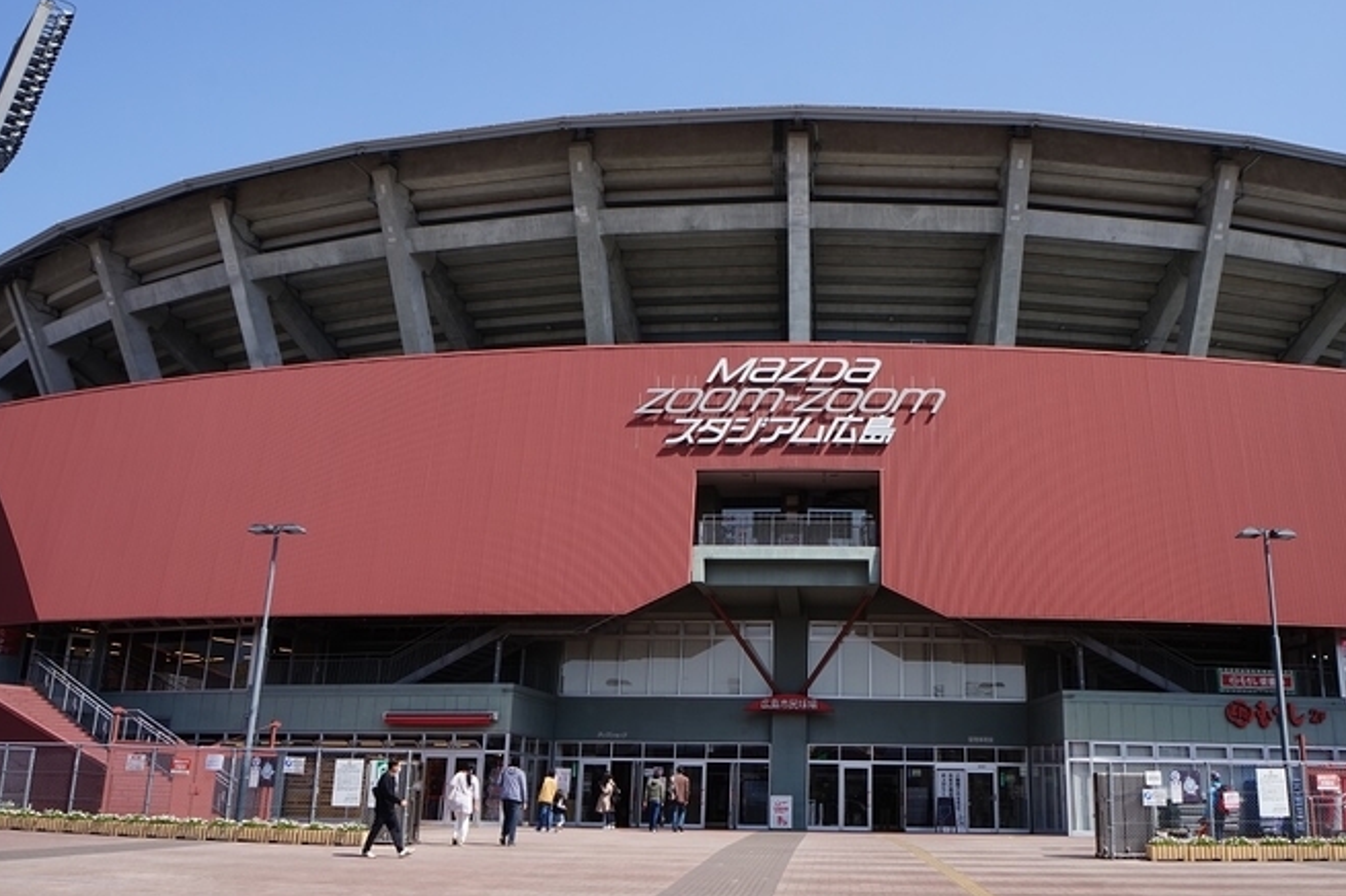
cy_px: 428
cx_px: 803
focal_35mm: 33
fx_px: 1233
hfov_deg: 56.8
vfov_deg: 39.9
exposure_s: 1/80
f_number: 13
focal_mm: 18
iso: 100
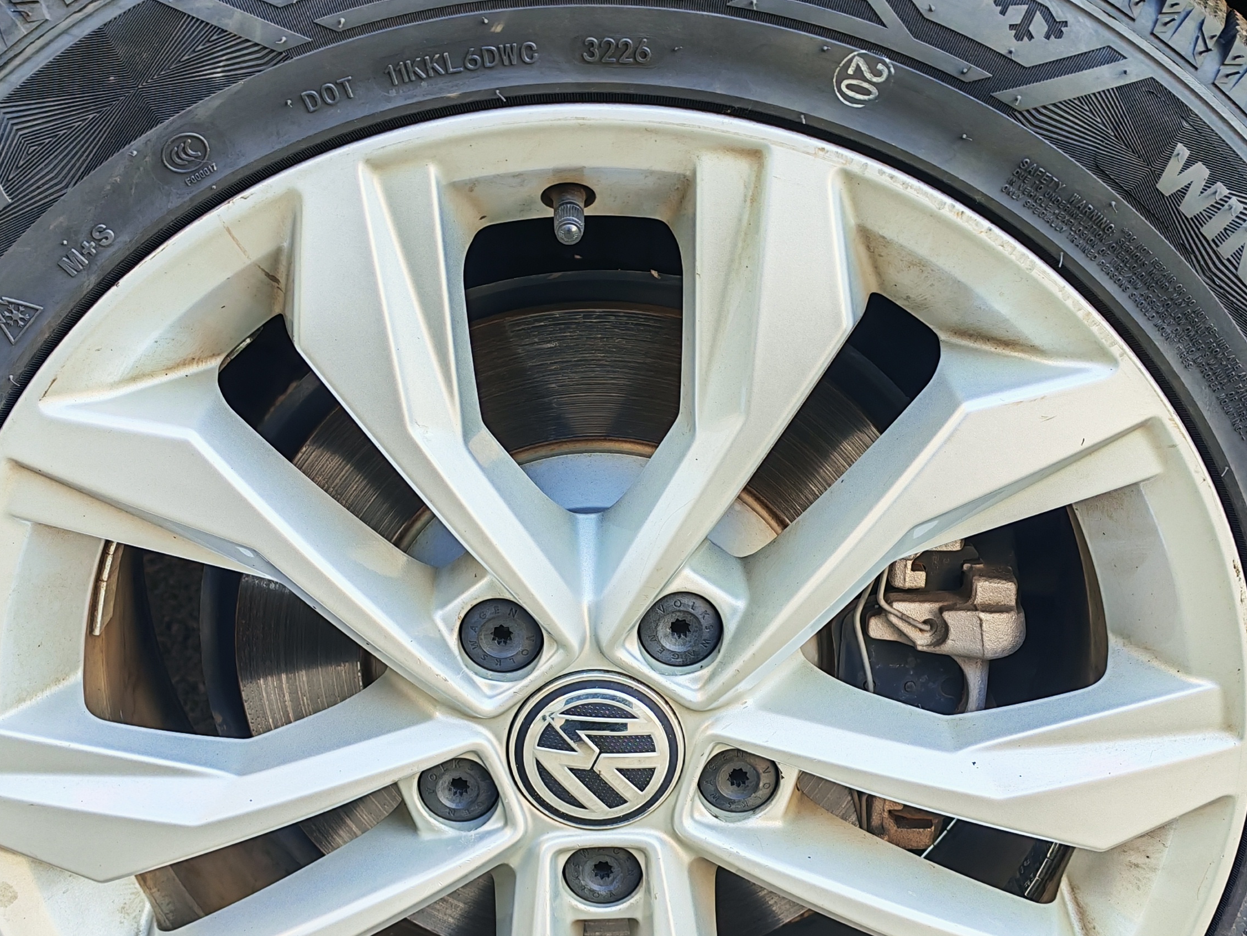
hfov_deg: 38.9
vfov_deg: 29.6
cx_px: 617
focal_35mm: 49
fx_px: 1765
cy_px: 572
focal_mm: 6.12
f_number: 1.9
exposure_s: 1/100
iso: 100
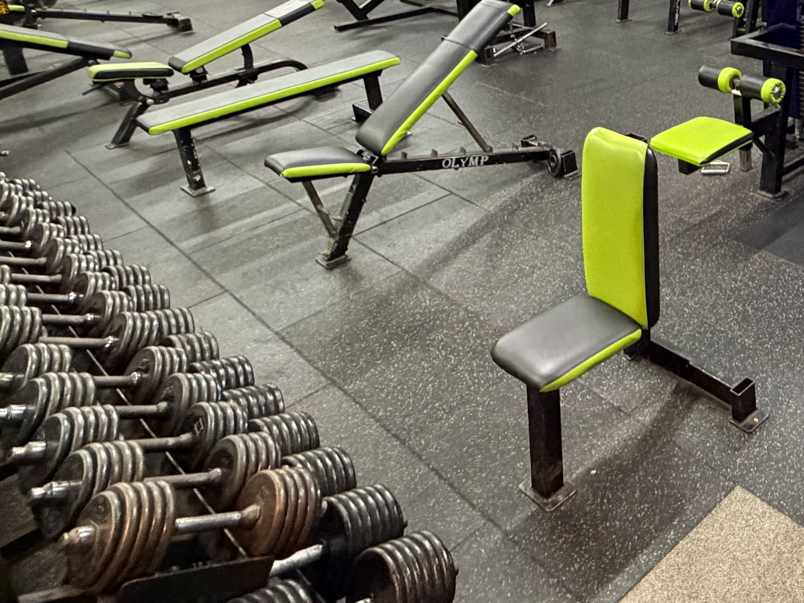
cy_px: 11
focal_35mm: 36
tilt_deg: -15.3
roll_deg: +1.0
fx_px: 836
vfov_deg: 36.1
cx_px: 859
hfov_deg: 42.0
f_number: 2.2
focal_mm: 2.22
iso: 500
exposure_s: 1/50
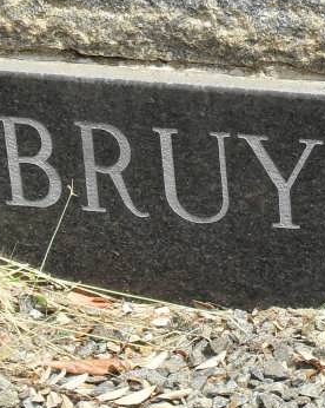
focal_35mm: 261
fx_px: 3144
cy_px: -104
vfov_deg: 7.3
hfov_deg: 5.9
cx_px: 160
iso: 100
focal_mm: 13.6
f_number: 5
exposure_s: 1/250
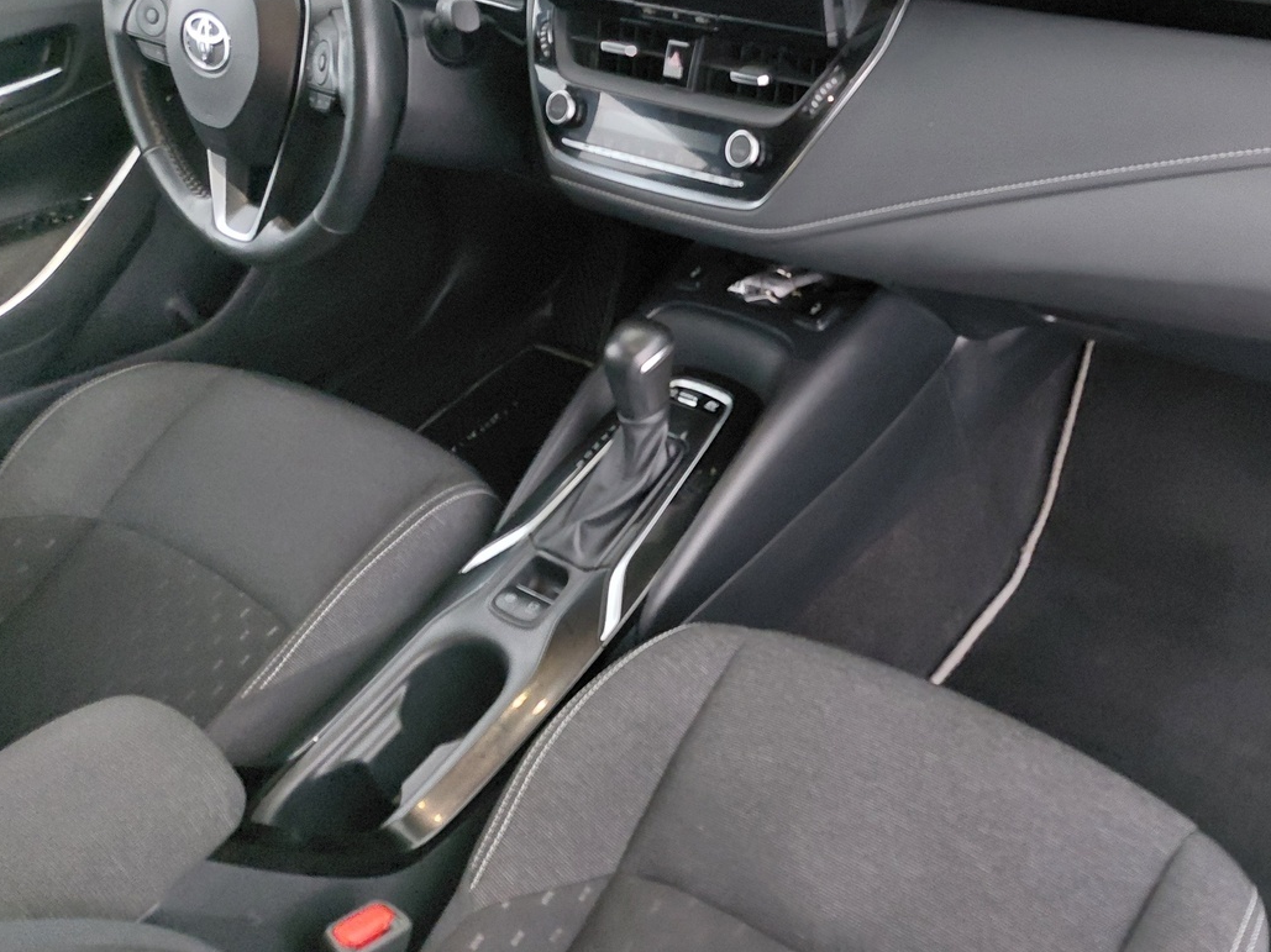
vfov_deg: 40.7
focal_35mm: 35
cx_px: 877
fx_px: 1285
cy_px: 454
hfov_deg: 51.4
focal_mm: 4.69
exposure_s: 1/25
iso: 1000
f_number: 1.8
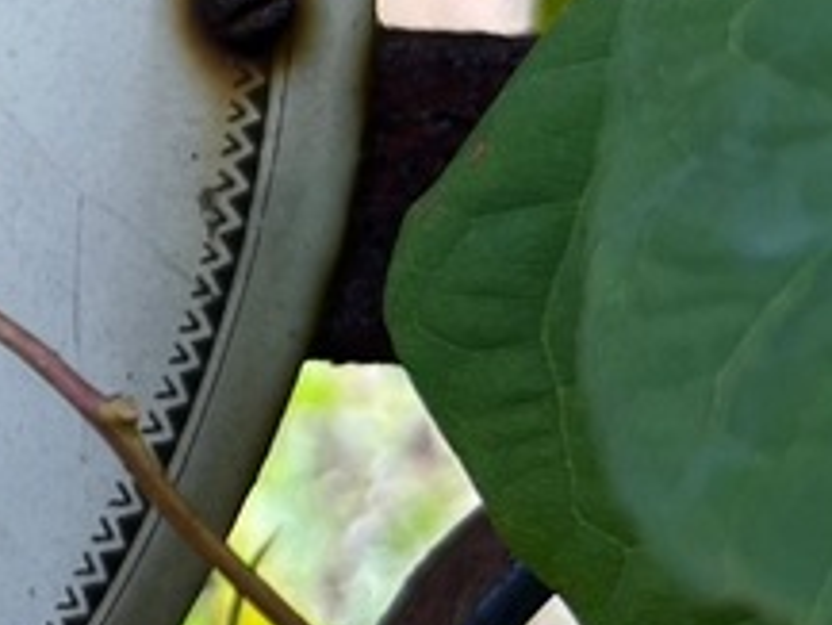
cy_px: -12
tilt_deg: -0.7
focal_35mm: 96
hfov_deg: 16.9
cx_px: -656
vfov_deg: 15.1
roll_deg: -3.2
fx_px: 2309
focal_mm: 5.7
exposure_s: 1/121
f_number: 1.5
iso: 64
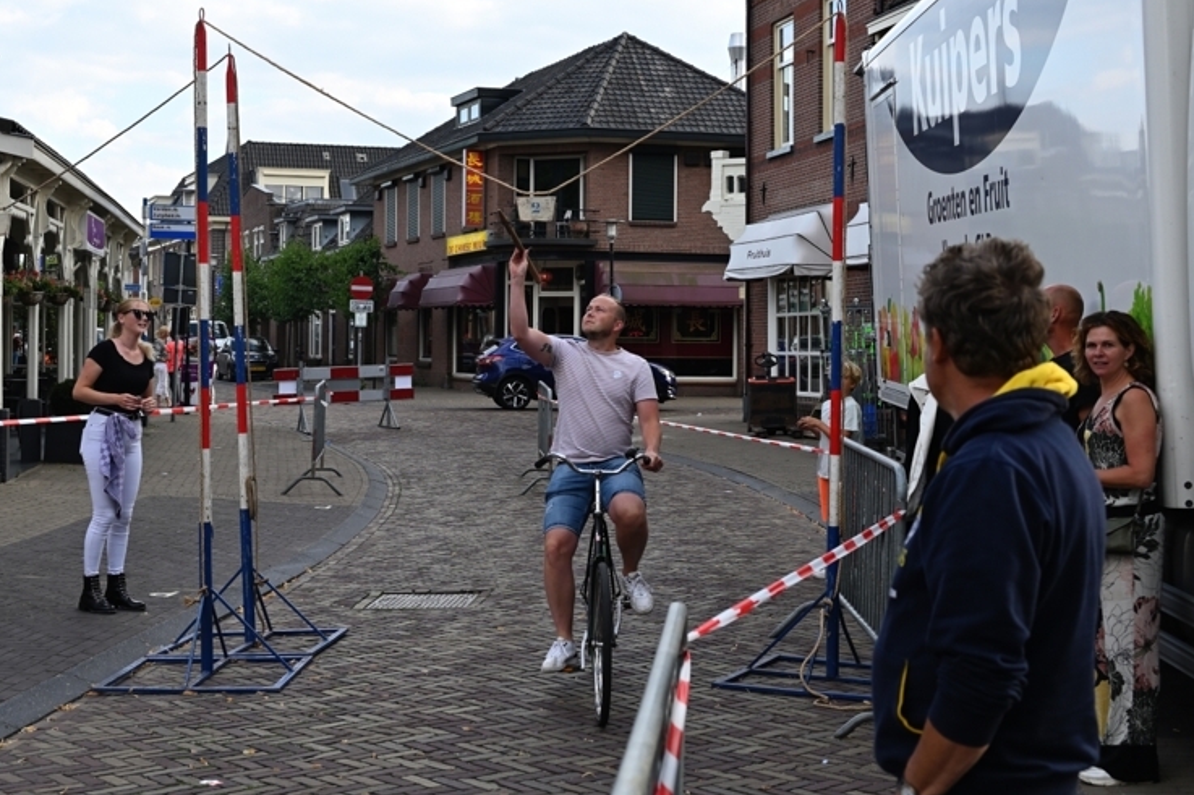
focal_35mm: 55
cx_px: 543
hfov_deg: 36.2
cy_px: 328
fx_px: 1824
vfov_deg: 24.6
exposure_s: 1/250
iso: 200
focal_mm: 40
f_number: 5.6
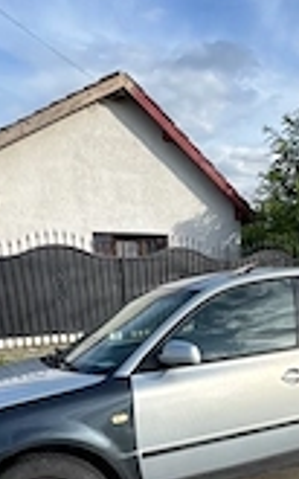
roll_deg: -0.5
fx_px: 470
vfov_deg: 48.1
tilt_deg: -18.1
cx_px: 232
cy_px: 435
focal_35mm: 36
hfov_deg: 34.4
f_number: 2.2
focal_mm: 2.22
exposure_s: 1/1198
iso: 50
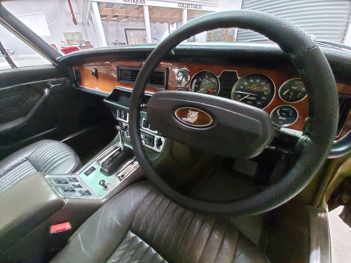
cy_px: 132
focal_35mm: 12
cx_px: 176
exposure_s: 1/16
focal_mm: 1.42
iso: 800
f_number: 2.2
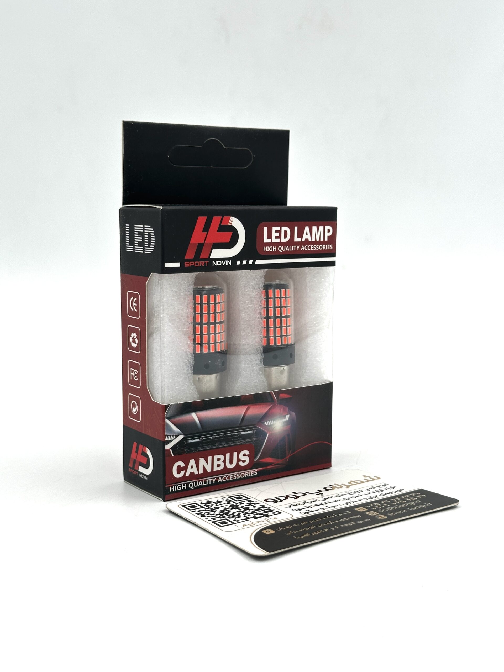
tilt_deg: -9.1
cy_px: 336
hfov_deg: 30.3
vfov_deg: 39.7
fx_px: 932
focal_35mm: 48
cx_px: 252
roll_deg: -0.4
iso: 64
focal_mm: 6.86
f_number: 1.78
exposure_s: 1/404
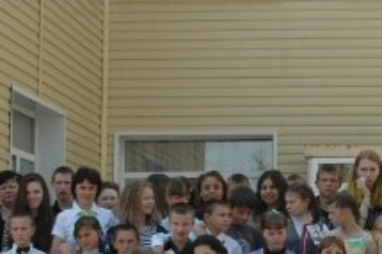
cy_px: 256
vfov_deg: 10.8
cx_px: 306
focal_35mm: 125
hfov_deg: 16.3
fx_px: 1325
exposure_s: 1/320
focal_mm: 28
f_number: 9
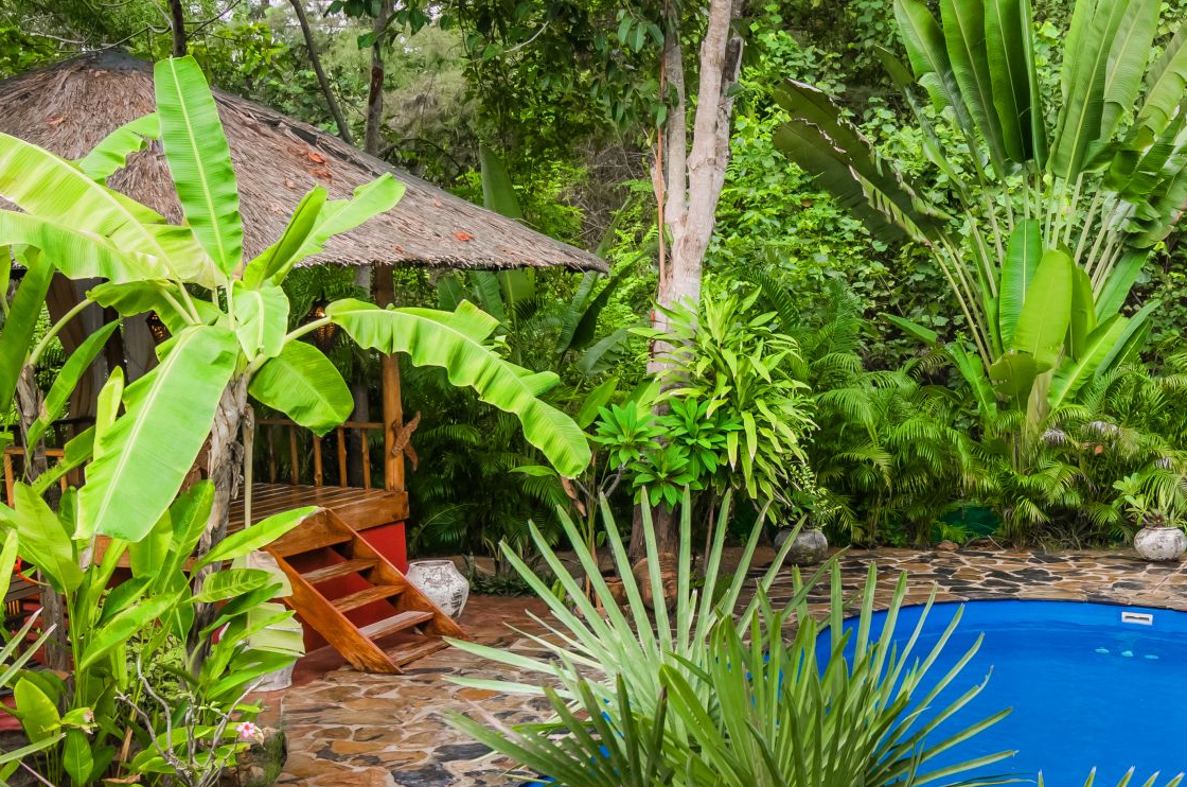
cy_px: 587
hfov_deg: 38.5
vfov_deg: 26.1
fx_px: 1675
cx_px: 809
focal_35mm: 51
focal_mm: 19
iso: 250
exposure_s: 1/125
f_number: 7.1
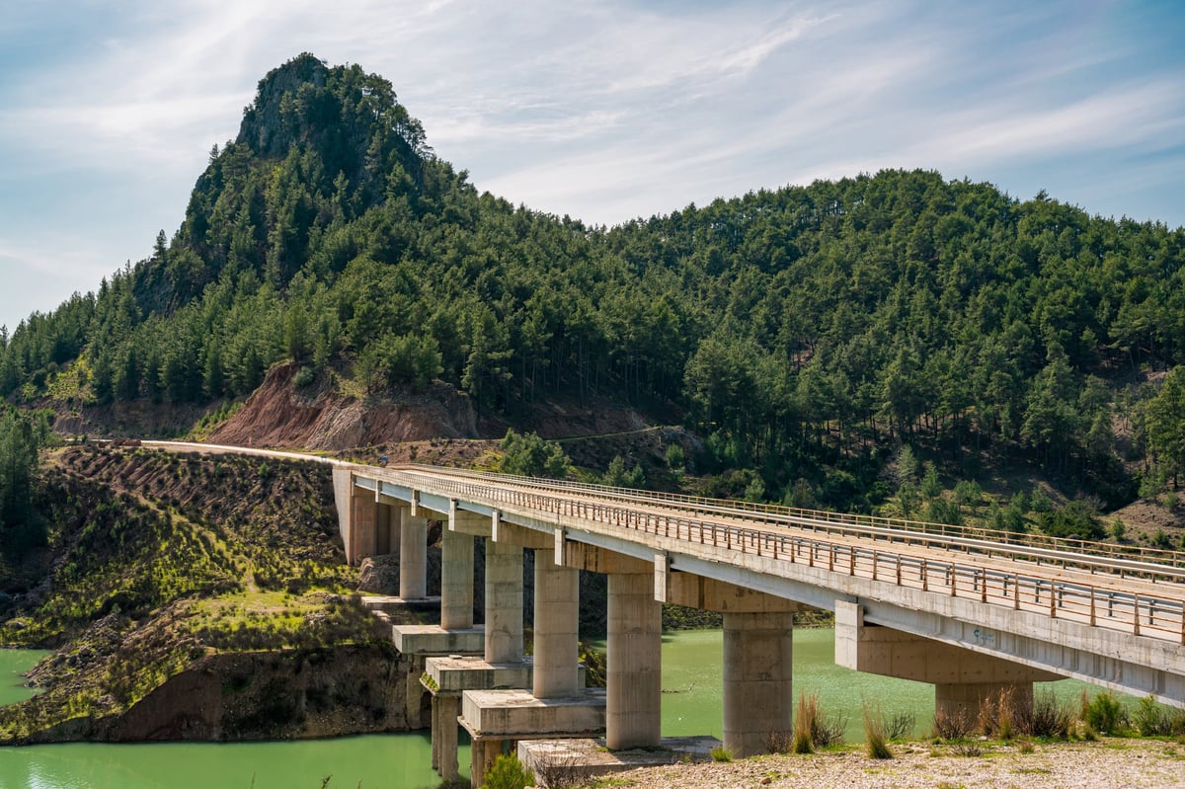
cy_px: 394
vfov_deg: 28.1
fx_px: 1579
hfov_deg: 41.1
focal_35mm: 48
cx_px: 592
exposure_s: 1/320
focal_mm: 48
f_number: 8
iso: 100
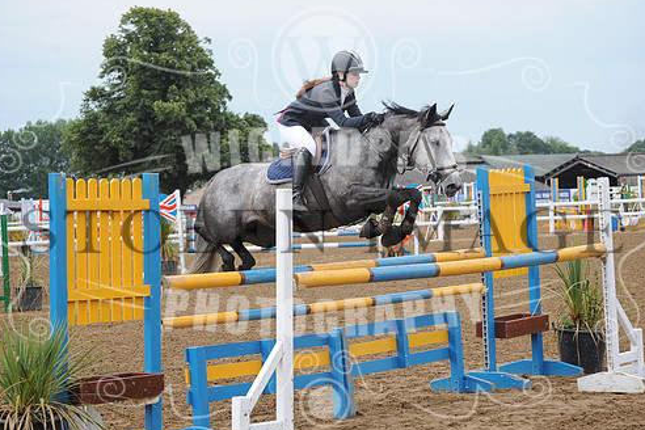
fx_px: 1899
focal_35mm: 106
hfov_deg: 19.3
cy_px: 216
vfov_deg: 12.9
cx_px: 325
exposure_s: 1/1000
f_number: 5.6
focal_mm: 90
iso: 800
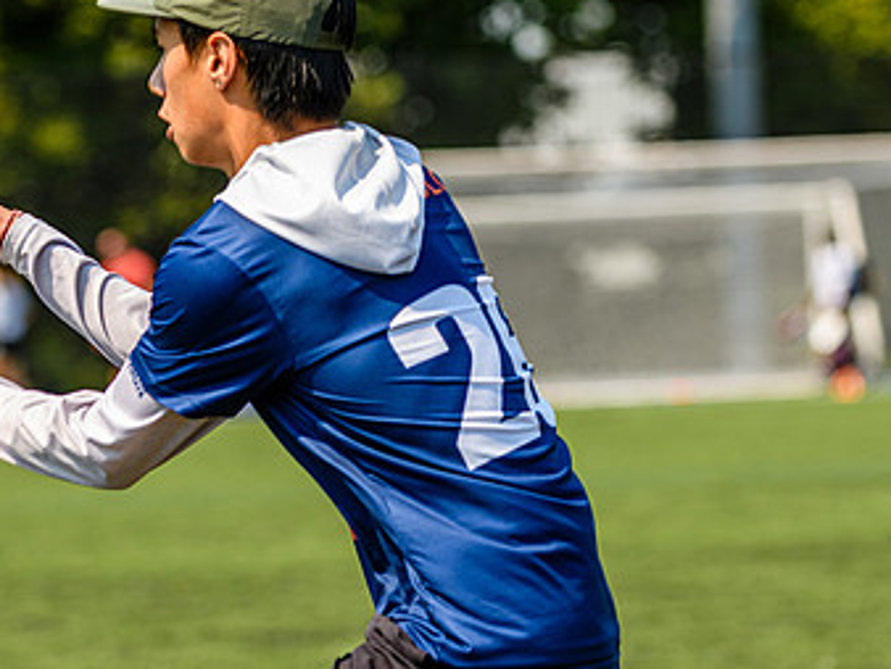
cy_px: 323
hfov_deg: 7.3
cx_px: 446
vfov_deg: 5.5
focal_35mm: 272
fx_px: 7006
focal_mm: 110
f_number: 3.2
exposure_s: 1/1000
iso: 100
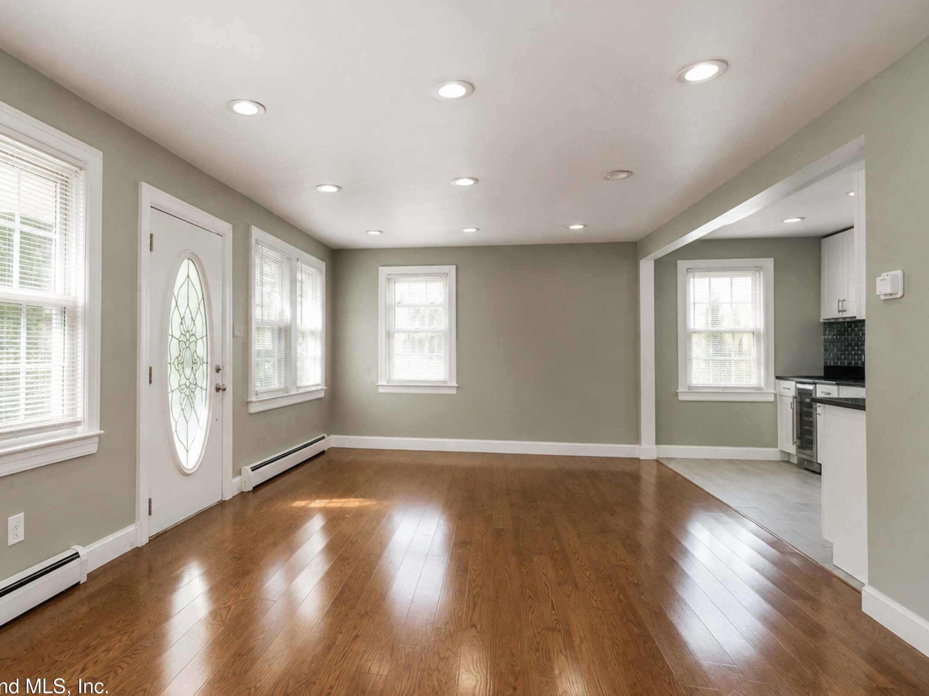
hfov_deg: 90.1
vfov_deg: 74.7
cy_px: 355
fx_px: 456
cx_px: 383
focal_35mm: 17
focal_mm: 10
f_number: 10
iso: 1600
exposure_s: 1/80
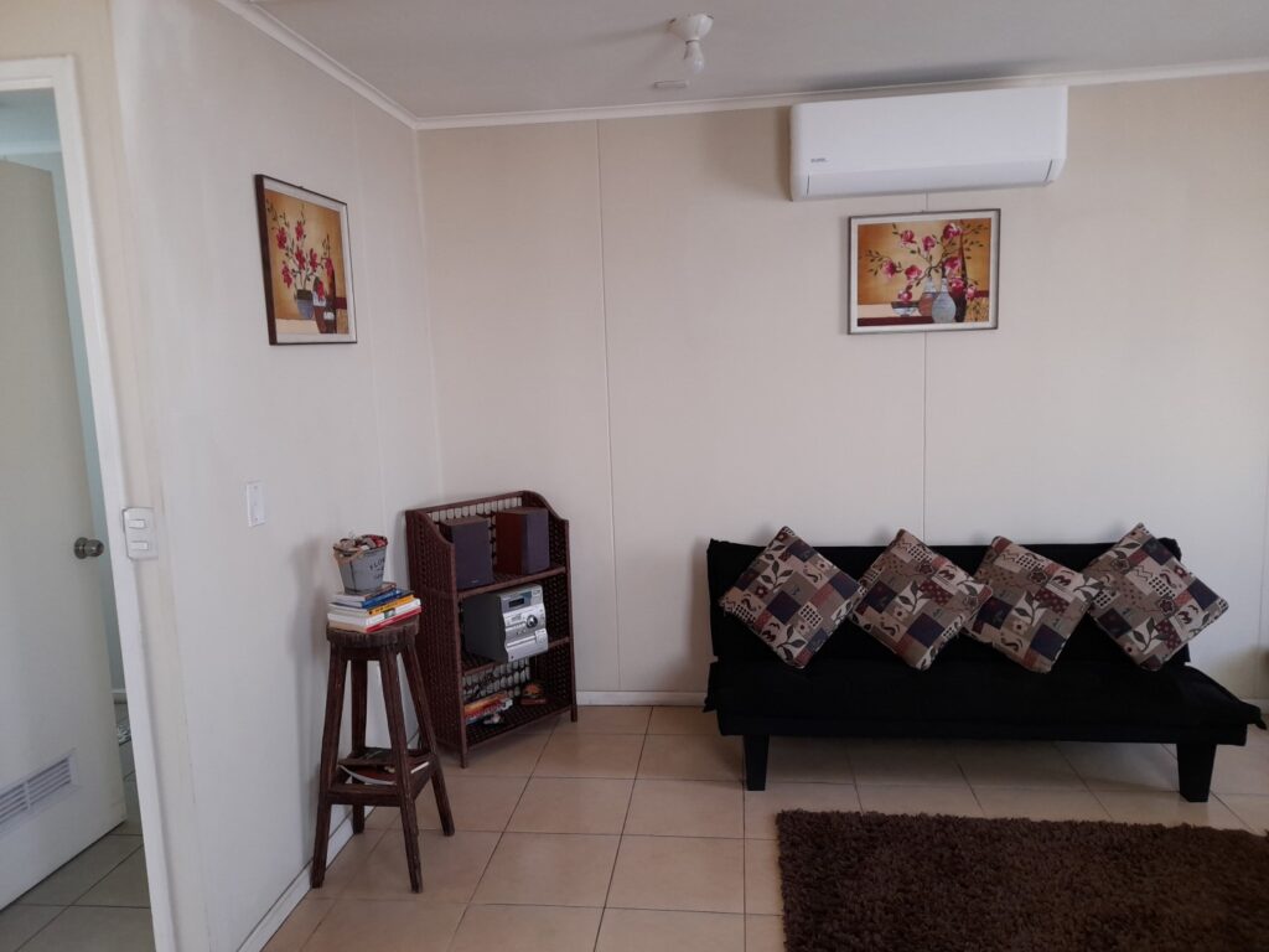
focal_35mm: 25
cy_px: 476
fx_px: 916
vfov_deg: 54.9
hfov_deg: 69.4
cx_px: 634
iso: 160
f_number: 2
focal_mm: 4.6
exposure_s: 1/50
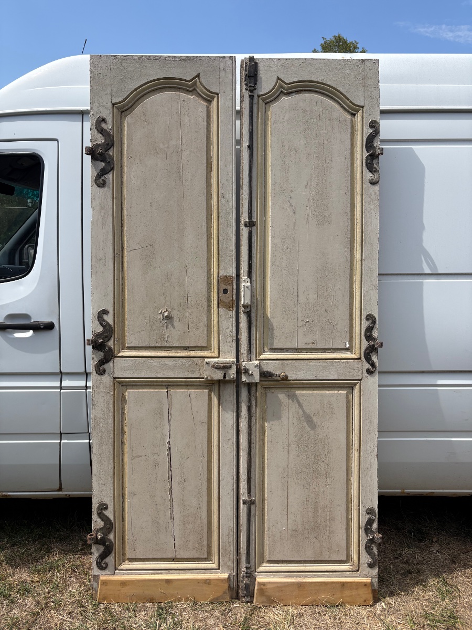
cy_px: 315
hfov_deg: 53.1
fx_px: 473
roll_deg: -2.6
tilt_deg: -8.2
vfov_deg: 67.3
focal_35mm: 26
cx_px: 236
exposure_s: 1/3623
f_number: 1.6
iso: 50
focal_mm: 5.96
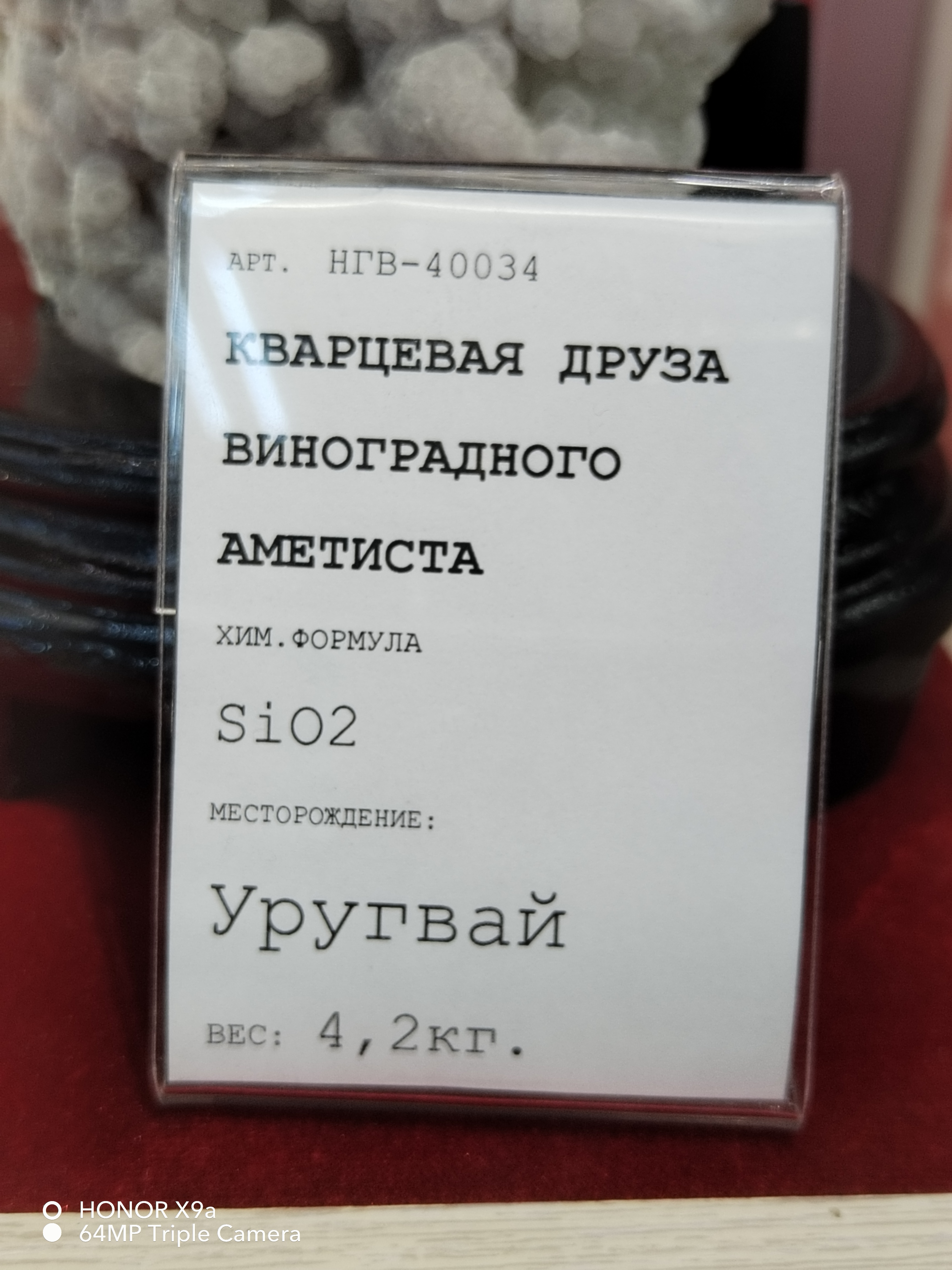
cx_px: 476
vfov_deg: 46.8
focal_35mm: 40
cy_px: 635
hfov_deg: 36.0
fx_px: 1467
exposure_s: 1/120
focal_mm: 4.75
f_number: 1.8
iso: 293
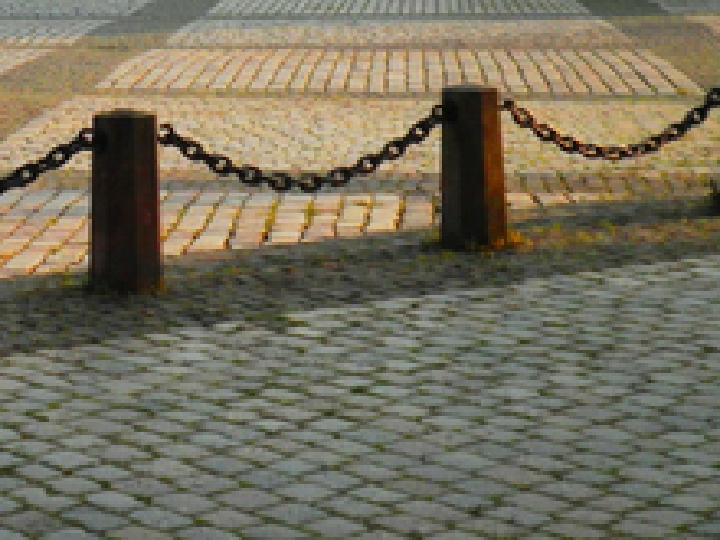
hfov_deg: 16.7
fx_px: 2392
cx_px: -18
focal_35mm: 115
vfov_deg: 12.3
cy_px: -236
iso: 64
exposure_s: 1/250
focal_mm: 6.5
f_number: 3.1
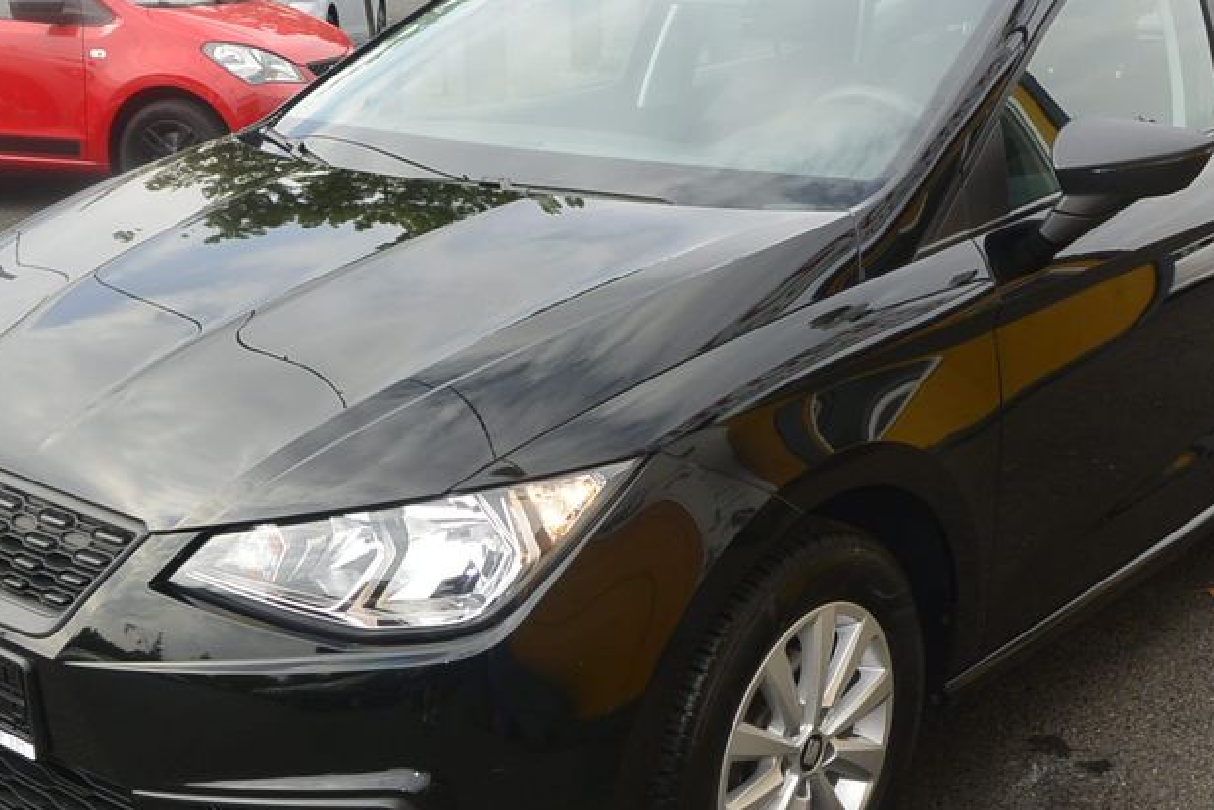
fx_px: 1619
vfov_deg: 28.1
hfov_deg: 41.1
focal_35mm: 48
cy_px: 466
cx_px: 614
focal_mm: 11
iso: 160
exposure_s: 1/250
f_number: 6.3
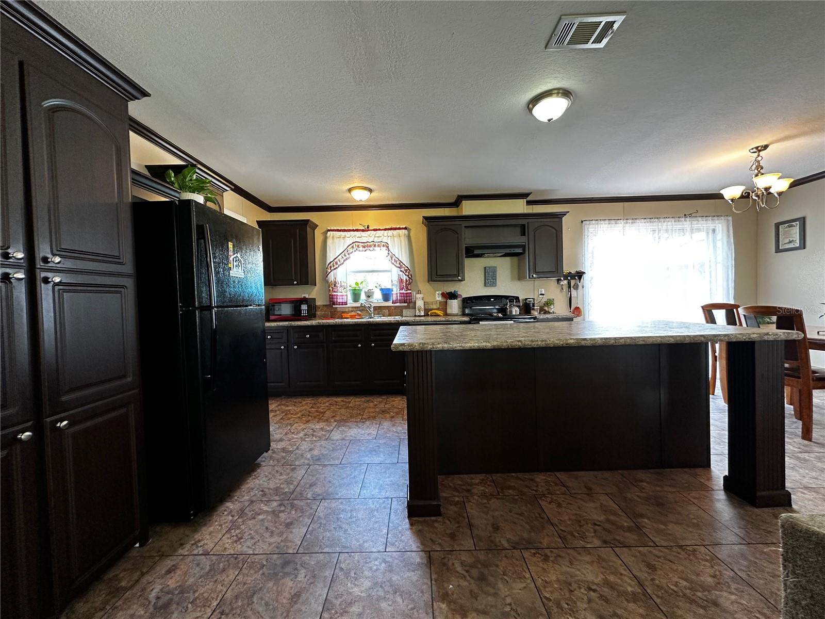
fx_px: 334
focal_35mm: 14
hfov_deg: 102.1
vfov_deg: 85.7
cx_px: 412
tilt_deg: -1.7
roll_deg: +0.9
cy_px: 310
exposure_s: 1/60
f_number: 2.2
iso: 200
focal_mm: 2.22
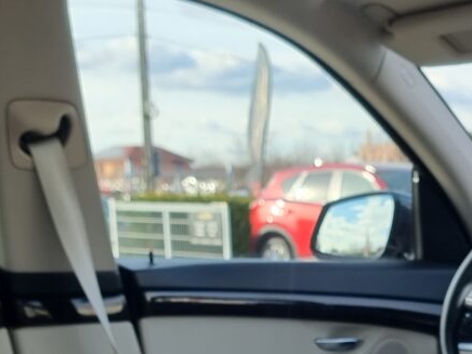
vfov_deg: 15.4
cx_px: 379
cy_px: 545
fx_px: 1200
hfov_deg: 22.0
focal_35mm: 88
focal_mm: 6.7
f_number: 1.8
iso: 50
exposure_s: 1/166
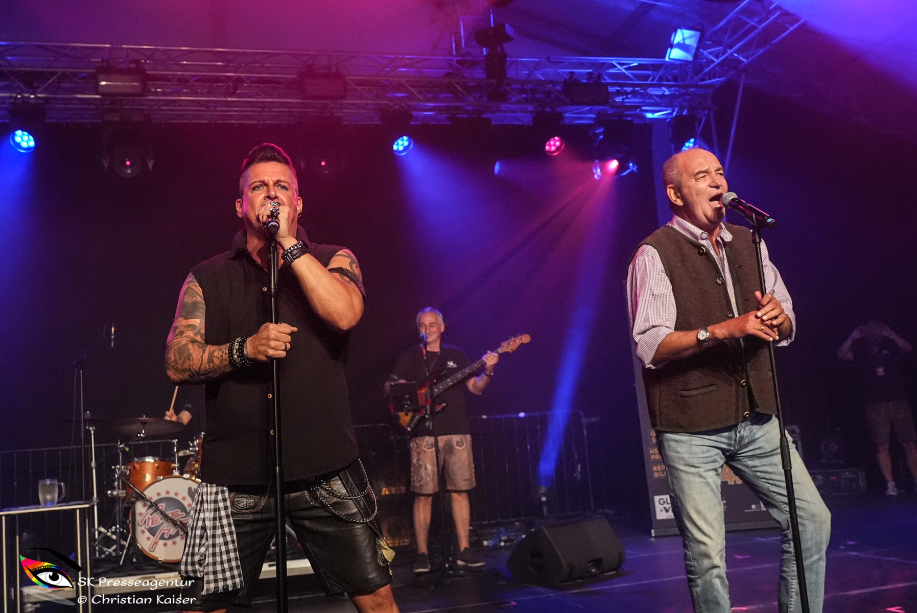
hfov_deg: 53.1
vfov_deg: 36.9
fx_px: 918
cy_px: 306
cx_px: 458
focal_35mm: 36
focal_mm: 24
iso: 5000
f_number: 4
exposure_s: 1/400
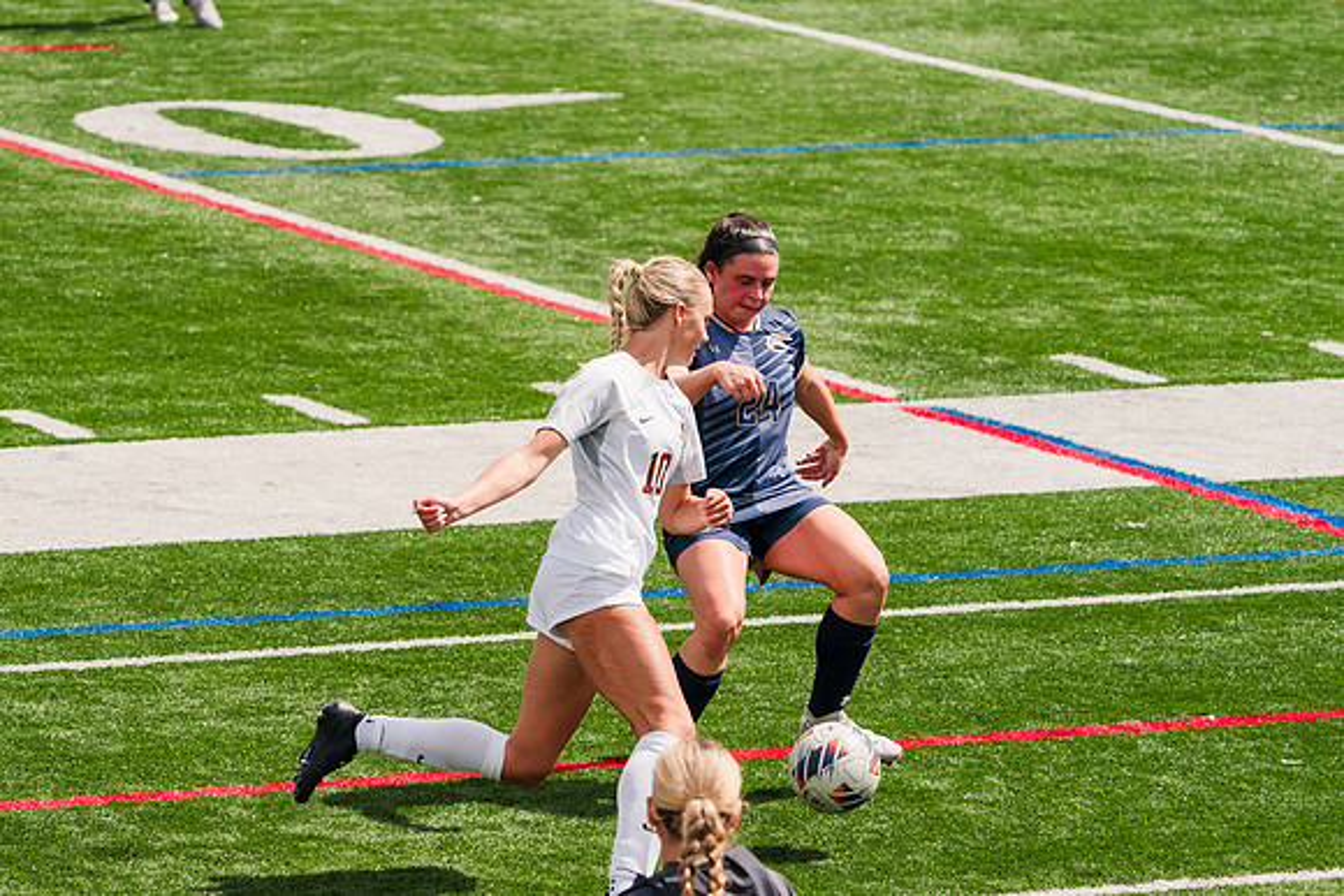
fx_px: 9623
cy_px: 319
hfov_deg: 8.0
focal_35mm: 258
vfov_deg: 5.3
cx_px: 478
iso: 250
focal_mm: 200
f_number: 5.6
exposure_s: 1/1600
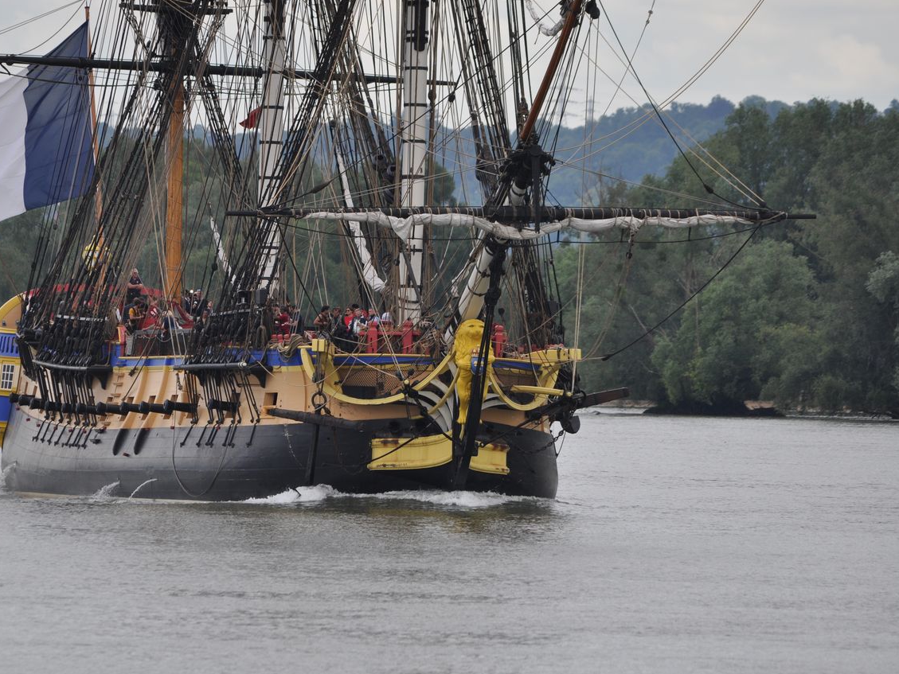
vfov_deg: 2.3
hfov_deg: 3.0
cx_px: 397
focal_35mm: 653
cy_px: 337
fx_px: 16961
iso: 200
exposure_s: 1/500
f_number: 6.3
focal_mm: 400
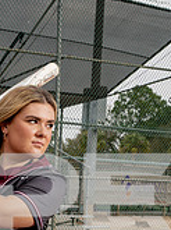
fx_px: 608
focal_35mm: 92
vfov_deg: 19.7
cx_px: -26
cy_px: 296
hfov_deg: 15.5
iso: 100
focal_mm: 35
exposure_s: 1/250
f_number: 8
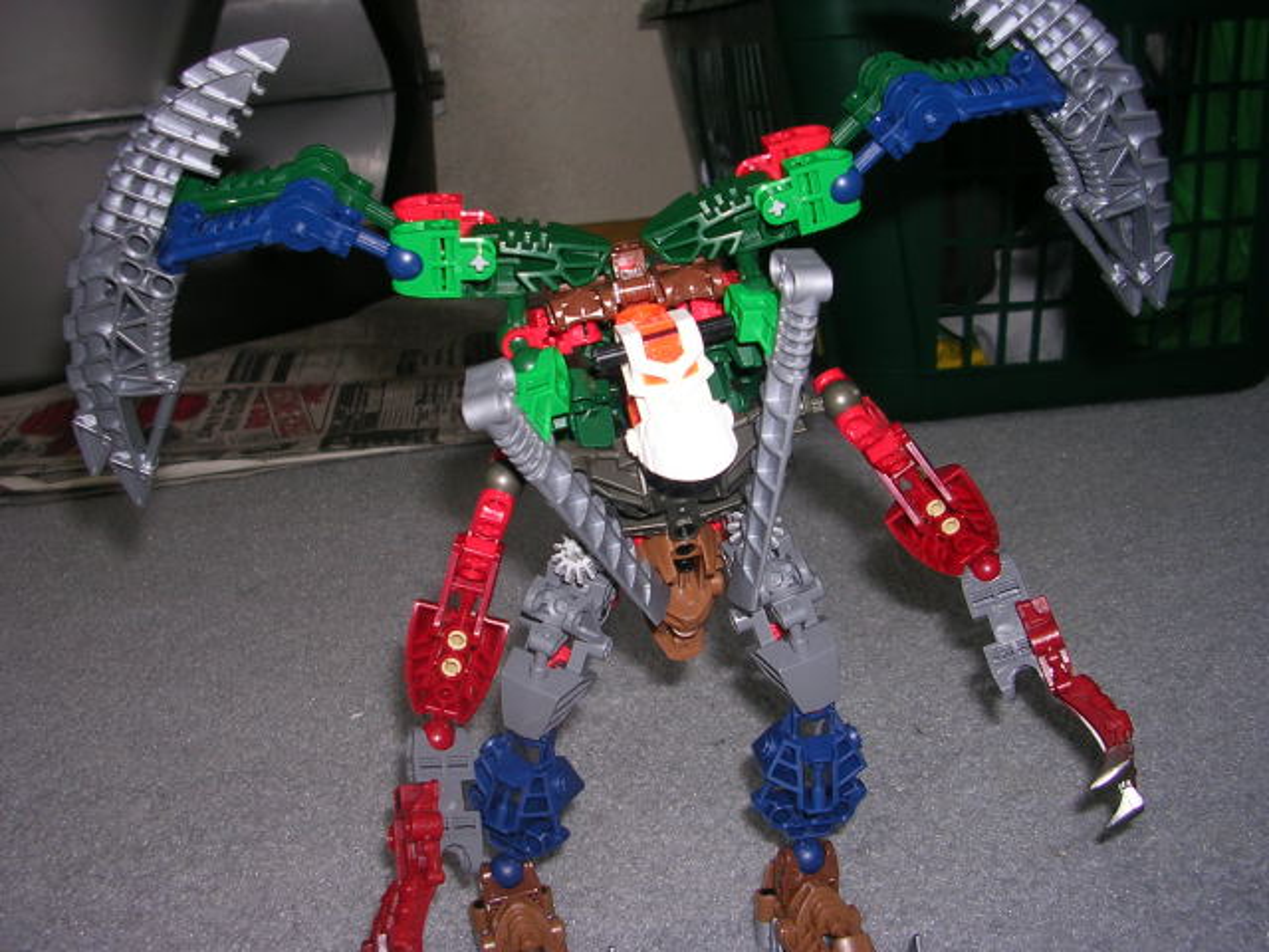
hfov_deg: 49.0
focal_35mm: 38
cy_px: 476
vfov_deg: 37.7
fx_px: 1393
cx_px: 634
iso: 50
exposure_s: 1/60.1
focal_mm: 5.8
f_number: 2.8
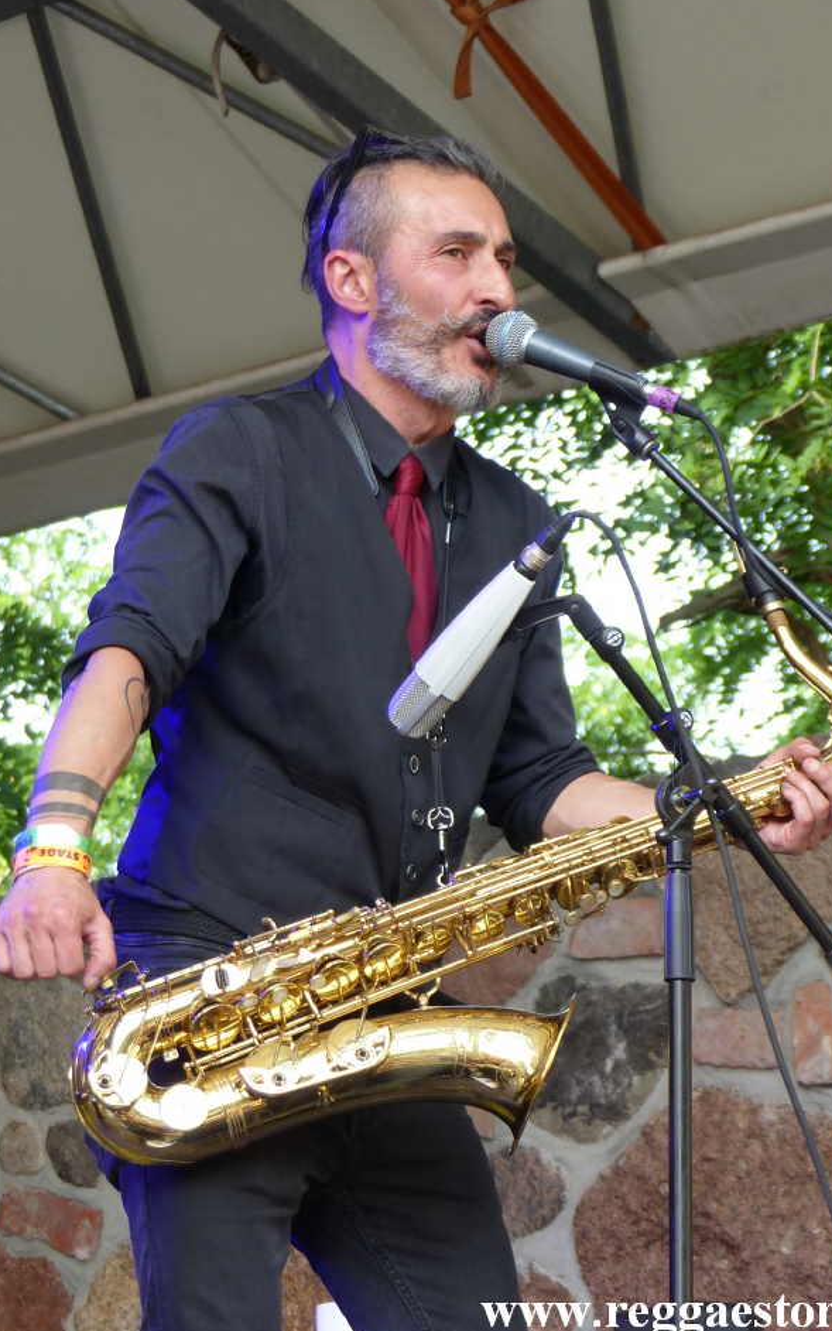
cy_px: 646
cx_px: 432
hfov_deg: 11.2
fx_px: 4243
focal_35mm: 117
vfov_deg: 17.8
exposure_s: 1/125
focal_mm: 18.7
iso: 100
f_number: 2.8
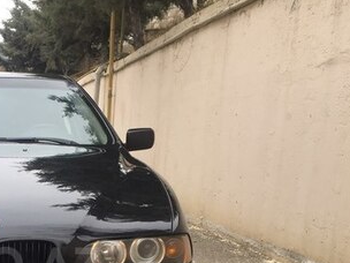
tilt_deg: -12.4
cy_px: 265
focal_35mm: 63
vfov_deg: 22.4
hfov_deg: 28.4
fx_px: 637
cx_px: -17
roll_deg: -2.5
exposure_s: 1/311
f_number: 2.2
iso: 32
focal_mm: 4.15
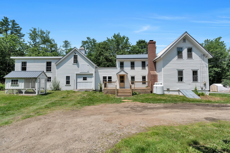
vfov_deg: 73.8
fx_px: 102
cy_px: 76
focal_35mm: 16
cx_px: 115
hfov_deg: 96.7
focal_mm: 16
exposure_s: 1/4000
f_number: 8
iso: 800
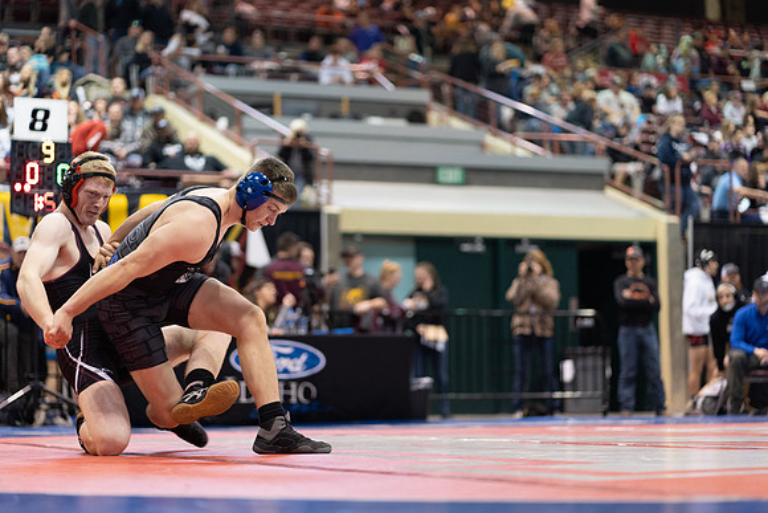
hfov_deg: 23.9
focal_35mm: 85
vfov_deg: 16.1
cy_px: 256
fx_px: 1814
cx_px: 384
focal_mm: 85
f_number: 1.8
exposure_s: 1/500
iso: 2000
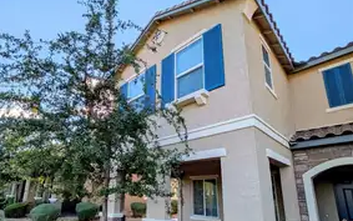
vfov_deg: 56.3
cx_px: 168
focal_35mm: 21
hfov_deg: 82.2
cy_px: 144
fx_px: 202
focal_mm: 1.83
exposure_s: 1/746
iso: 49
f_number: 2.2
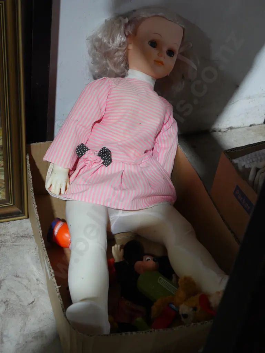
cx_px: 132
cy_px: 176
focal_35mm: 56
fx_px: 571
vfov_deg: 34.3
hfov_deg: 26.1
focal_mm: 28
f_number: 5.3
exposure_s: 1/60
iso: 2000
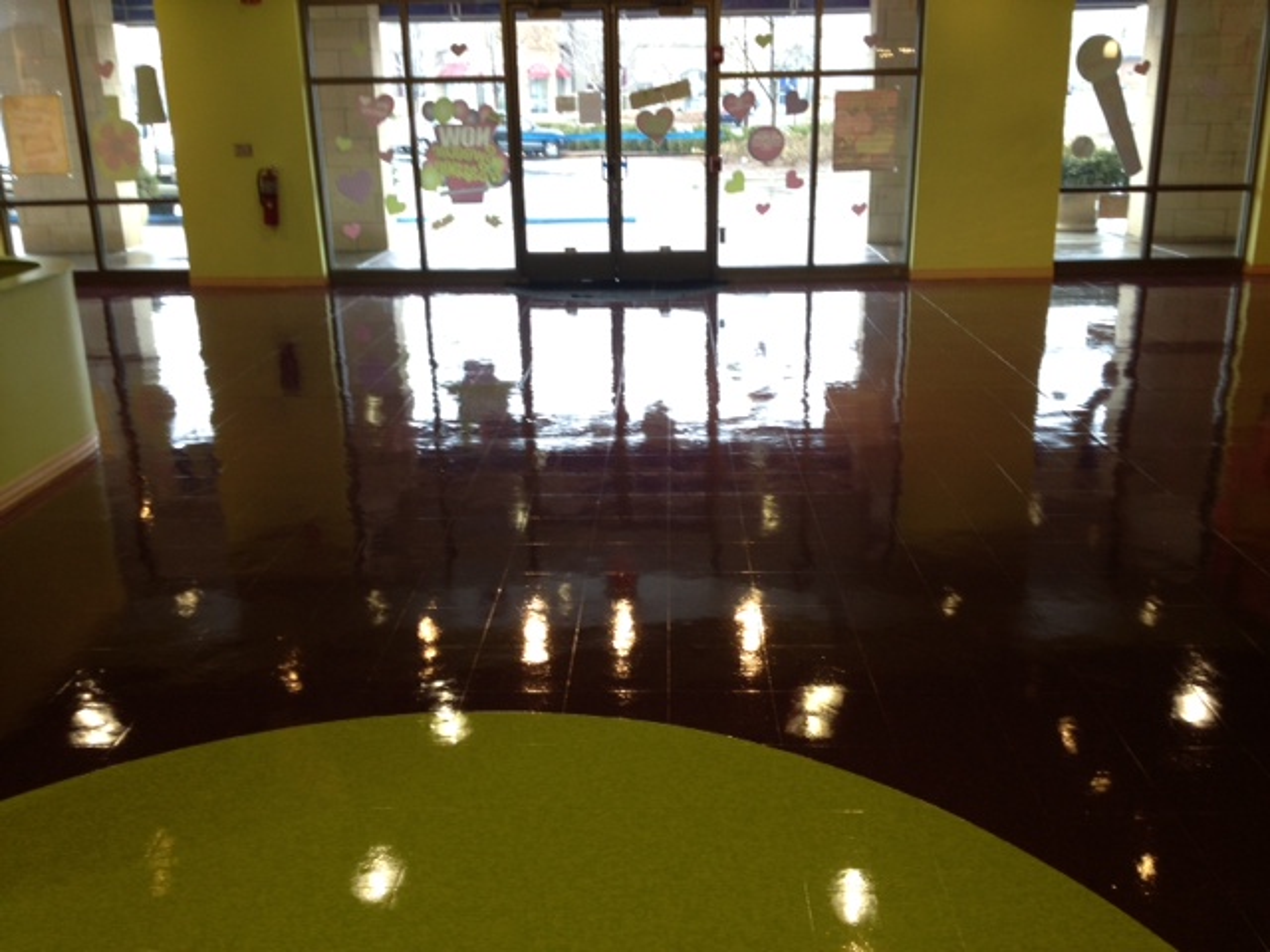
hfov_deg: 52.6
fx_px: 1284
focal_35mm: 35
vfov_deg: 40.7
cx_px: 635
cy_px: 476
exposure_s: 1/40
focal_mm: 4.28
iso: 80
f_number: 2.4
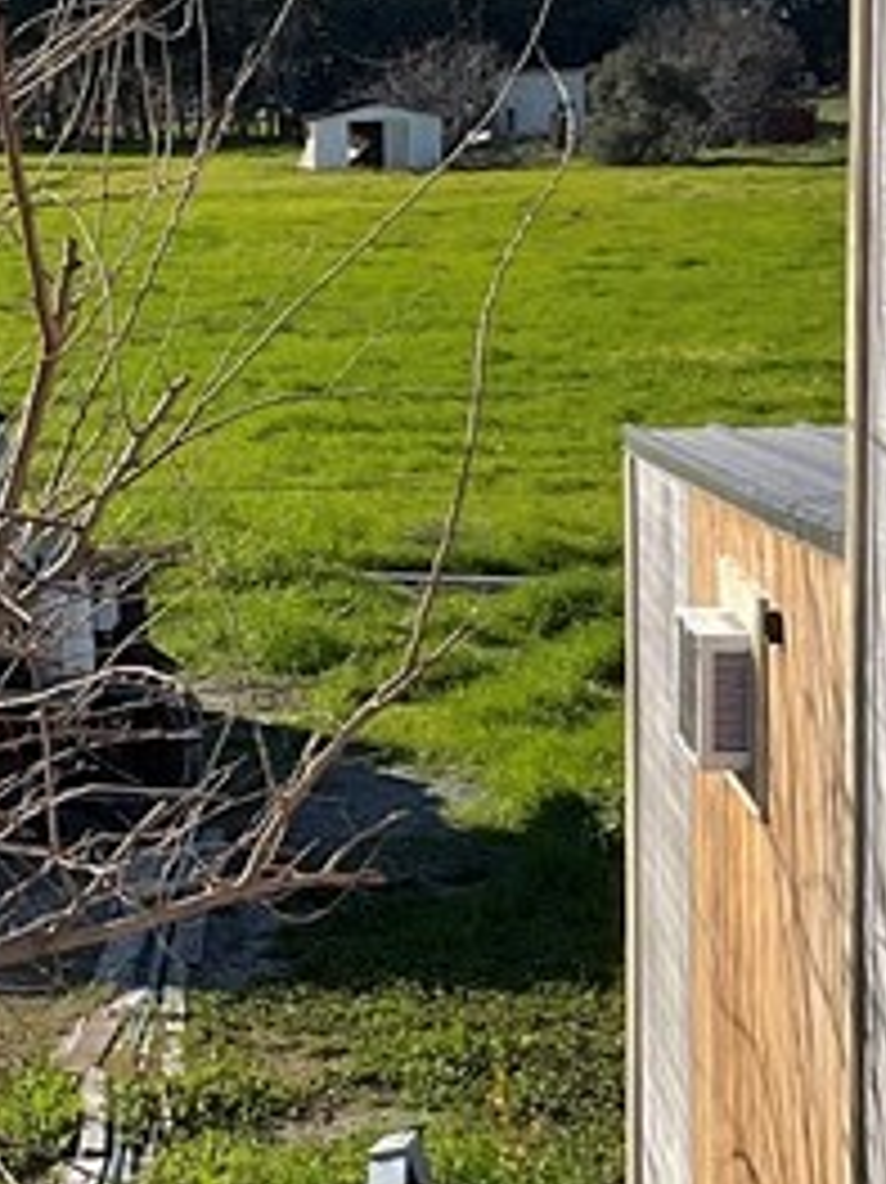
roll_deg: +1.3
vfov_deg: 17.4
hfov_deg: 12.9
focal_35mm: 113
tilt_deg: -6.6
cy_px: 486
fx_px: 3859
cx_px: -49
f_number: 1.8
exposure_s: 1/1984
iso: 16
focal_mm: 3
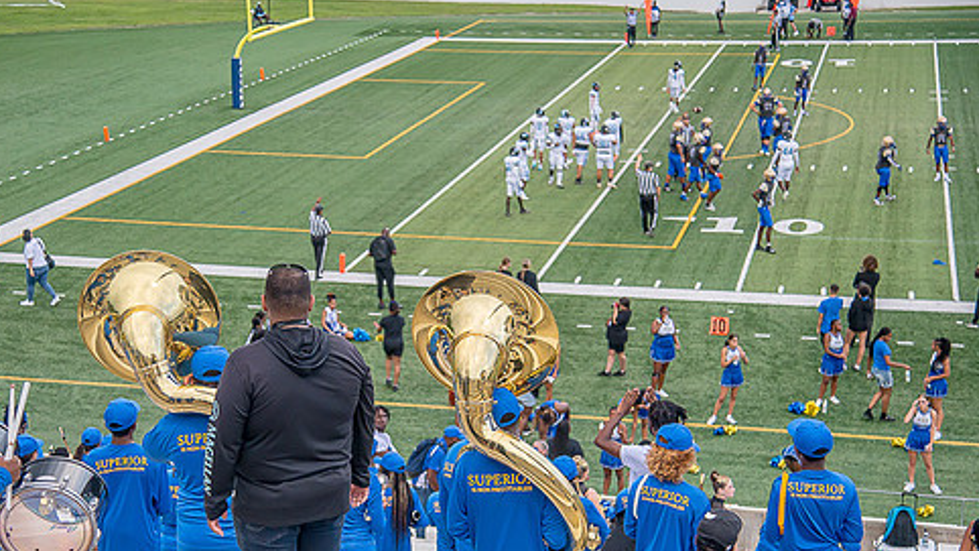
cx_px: 416
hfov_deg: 28.9
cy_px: 378
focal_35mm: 73
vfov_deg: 16.5
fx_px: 1895
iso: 400
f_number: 4
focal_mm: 58
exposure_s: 1/250
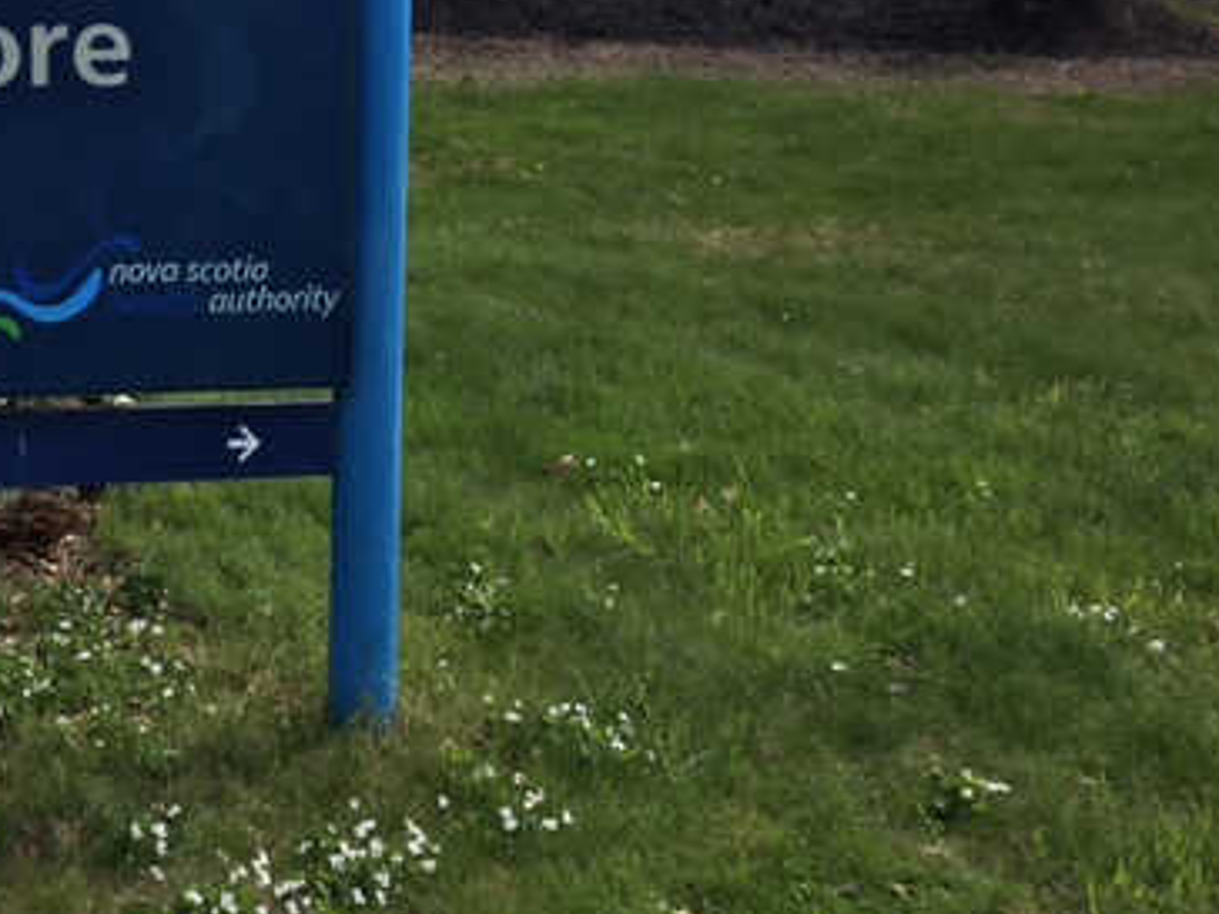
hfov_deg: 35.9
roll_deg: -0.7
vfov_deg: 27.7
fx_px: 1796
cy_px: 134
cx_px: 194
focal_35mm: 51
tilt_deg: -6.8
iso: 25
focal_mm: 4.15
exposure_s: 1/1083
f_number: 2.2
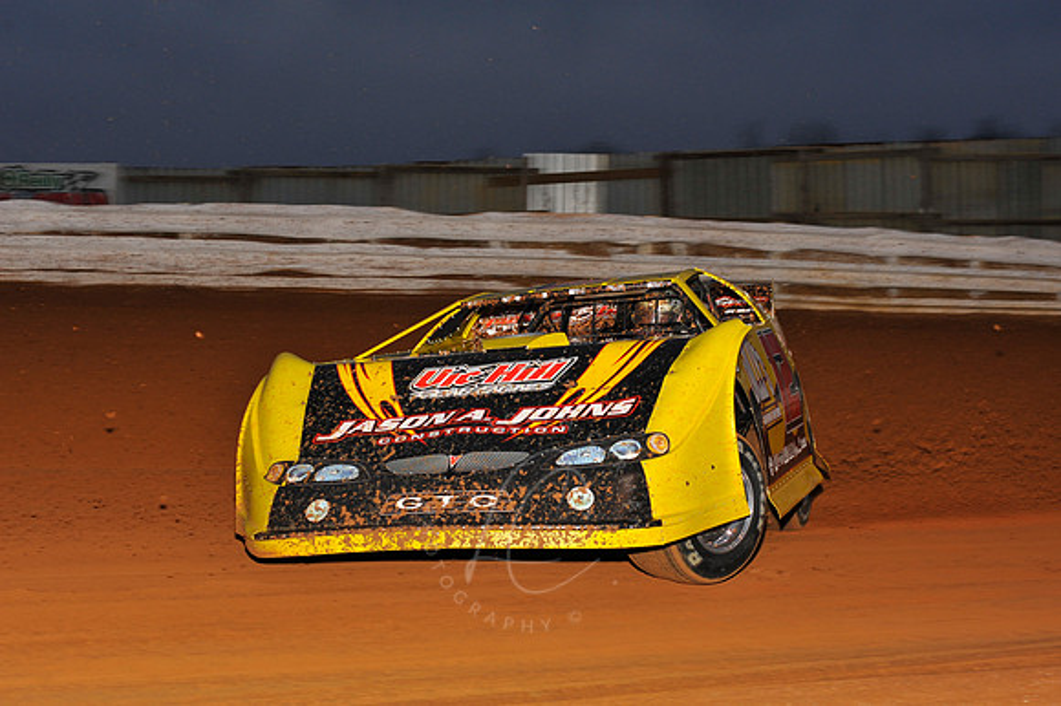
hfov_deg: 23.7
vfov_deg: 15.9
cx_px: 530
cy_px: 353
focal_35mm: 86
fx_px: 2533
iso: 500
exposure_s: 1/250
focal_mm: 86
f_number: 7.1
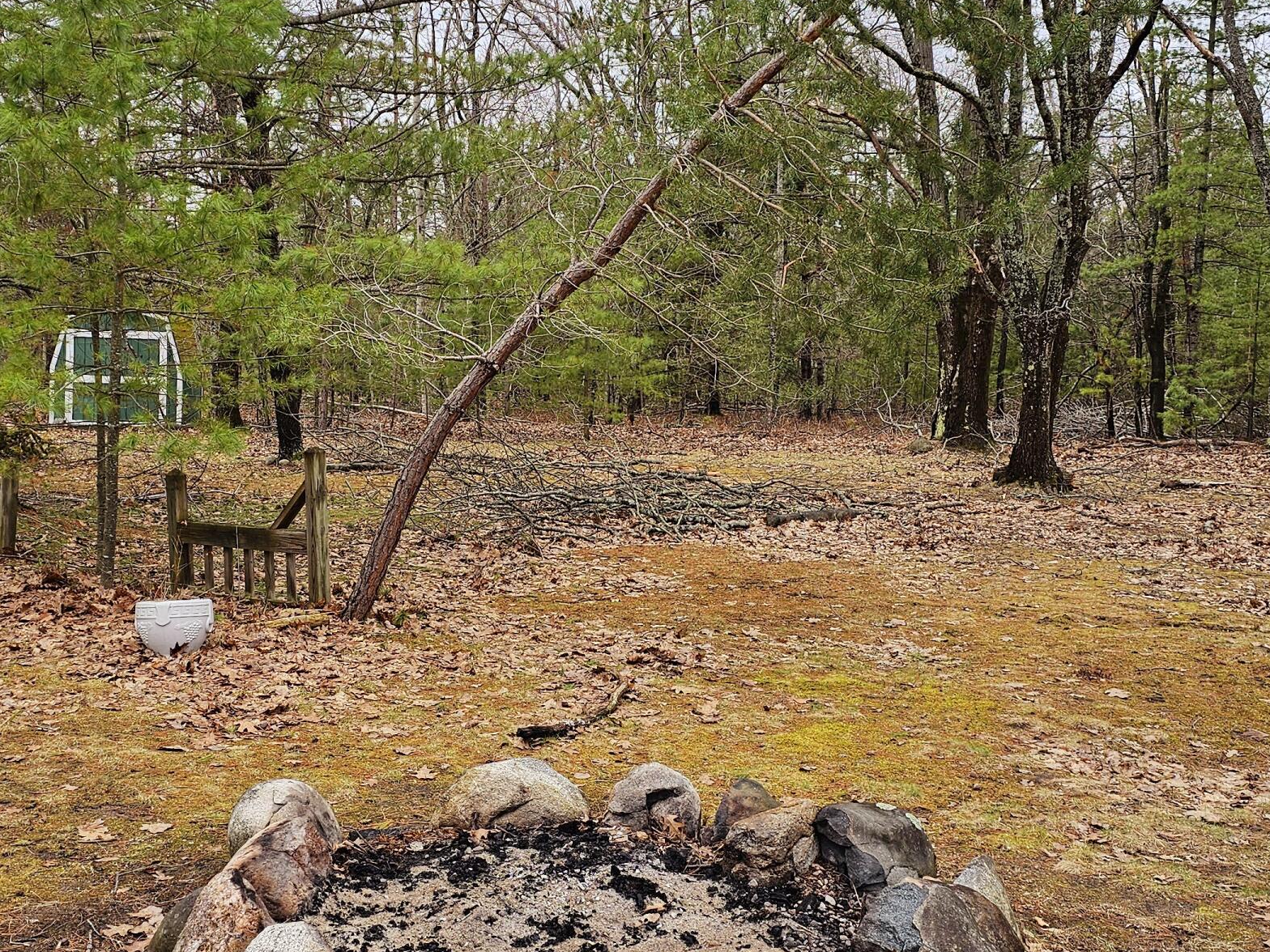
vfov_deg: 32.9
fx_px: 1614
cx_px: 514
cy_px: 477
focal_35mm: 44
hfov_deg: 42.8
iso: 10
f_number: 1.7
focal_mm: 6.3
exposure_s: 1/227
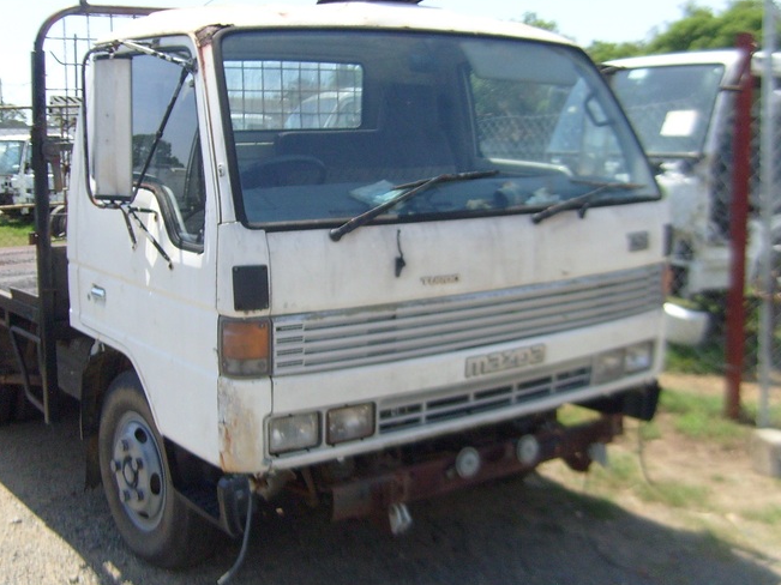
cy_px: 265
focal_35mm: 43
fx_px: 970
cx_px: 378
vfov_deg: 33.6
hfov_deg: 43.9
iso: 80
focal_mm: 5.8
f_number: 7.1
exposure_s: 1/250
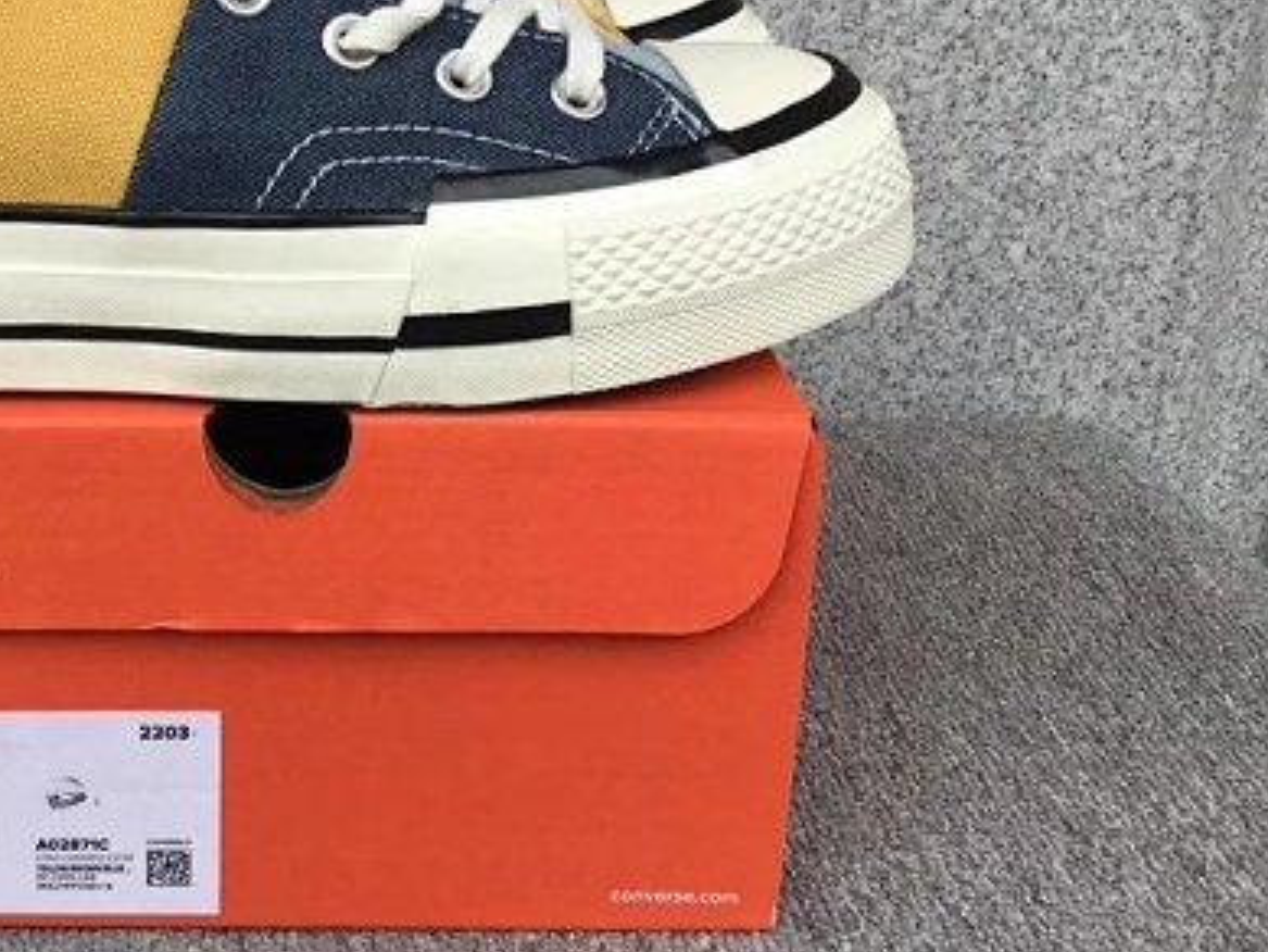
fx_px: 1869
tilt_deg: -16.2
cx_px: 277
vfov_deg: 28.0
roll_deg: -0.4
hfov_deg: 36.4
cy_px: 189
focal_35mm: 51
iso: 25
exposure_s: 1/123
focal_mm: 3.3
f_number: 2.4
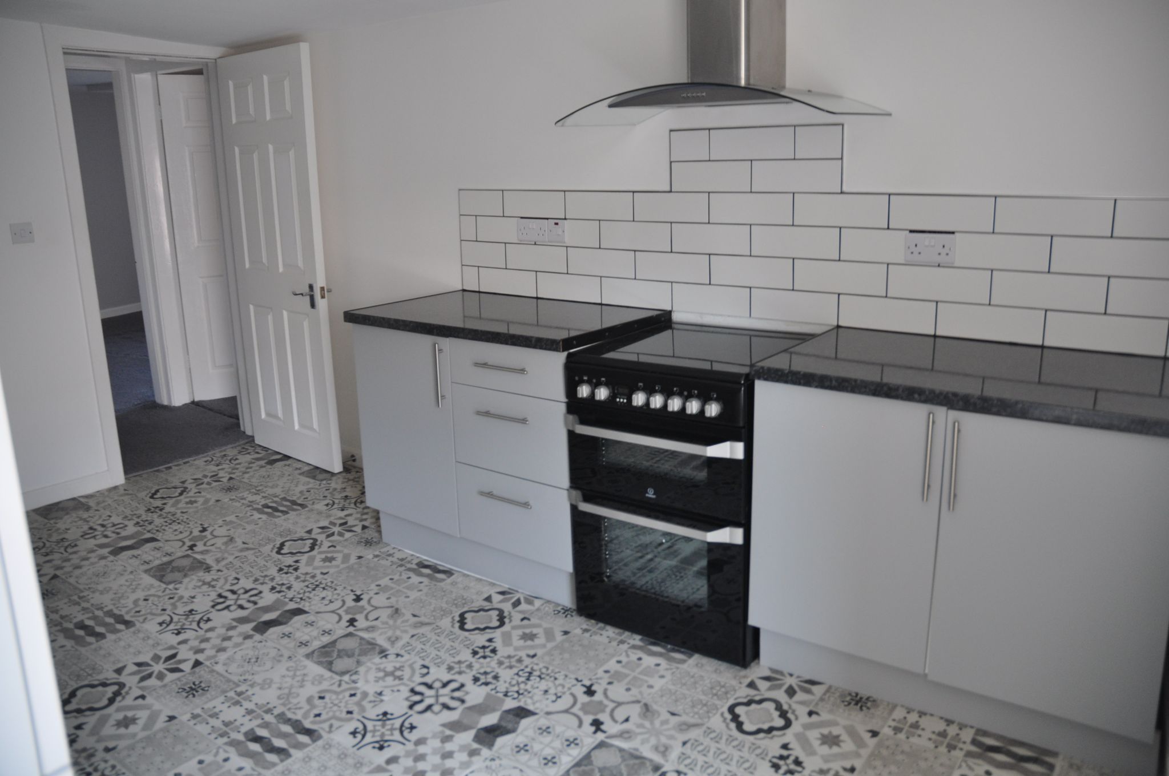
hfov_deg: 67.4
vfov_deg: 47.8
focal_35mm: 27
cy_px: 388
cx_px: 584
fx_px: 876
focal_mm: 18
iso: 560
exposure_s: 1/60
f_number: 4
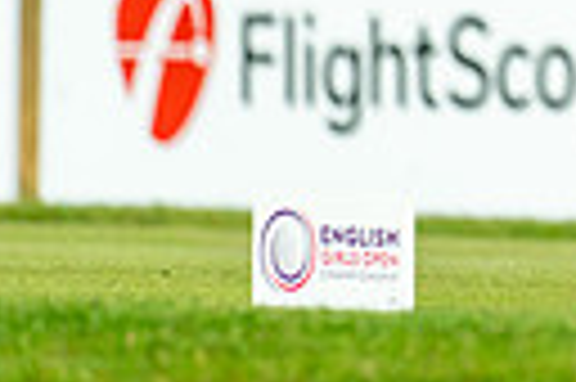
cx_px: 1084
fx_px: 21700
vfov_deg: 1.0
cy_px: -452
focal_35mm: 1358
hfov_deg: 1.5
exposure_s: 1/2500
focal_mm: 300
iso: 500
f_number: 5
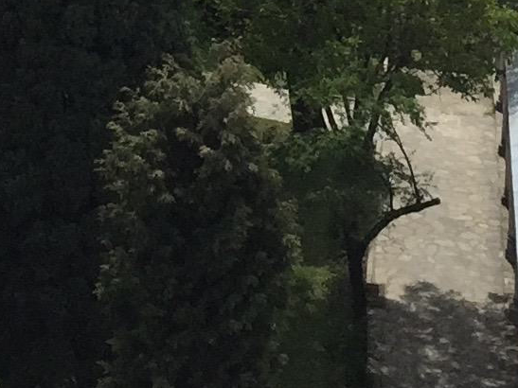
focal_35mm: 173
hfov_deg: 11.0
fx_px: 2588
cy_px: -653
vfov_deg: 7.8
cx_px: -277
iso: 32
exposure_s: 1/3597
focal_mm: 4.15
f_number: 2.2
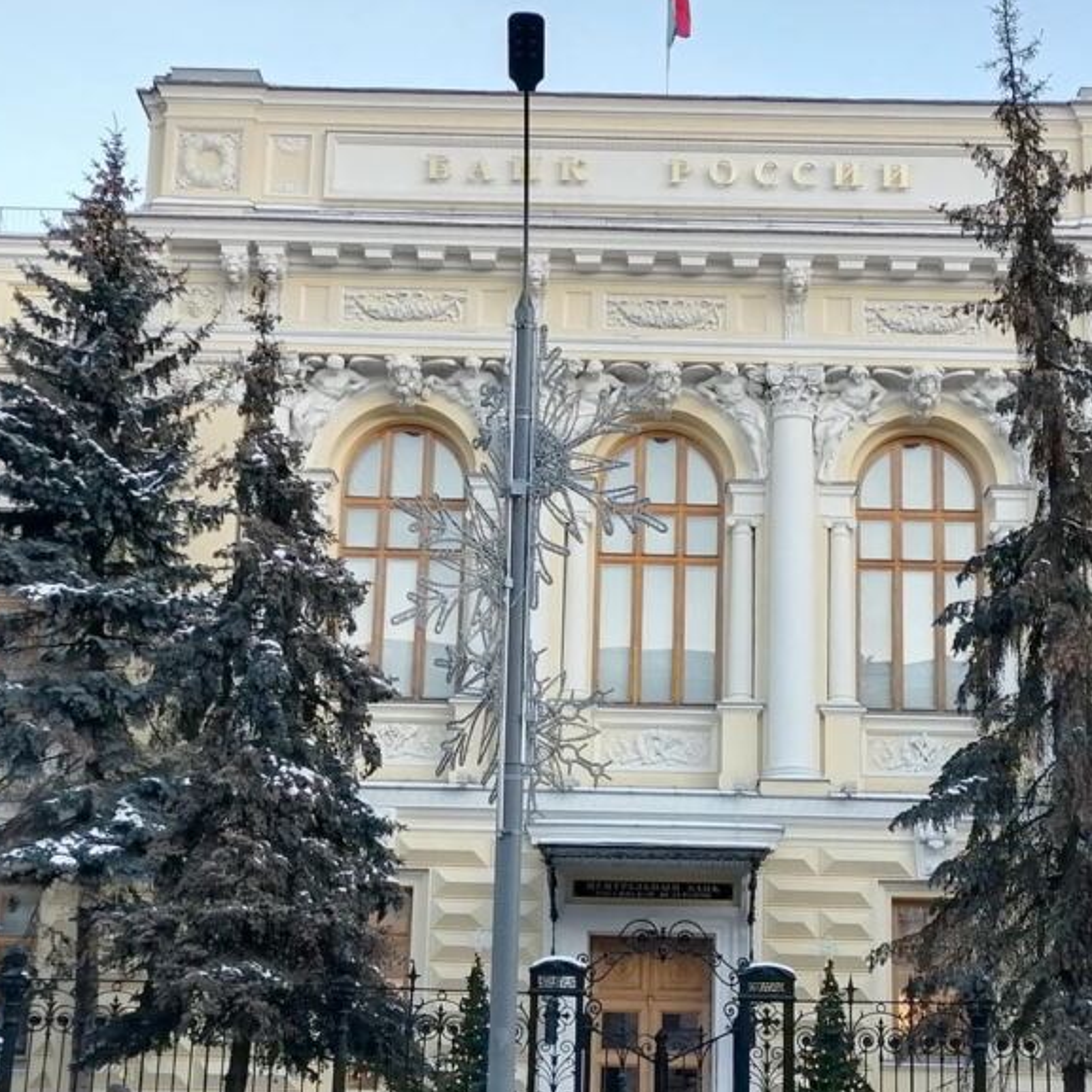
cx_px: 642
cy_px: 589
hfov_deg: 29.5
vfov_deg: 29.5
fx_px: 2070
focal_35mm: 58
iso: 80
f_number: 1.8
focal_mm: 5.4
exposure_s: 1/100
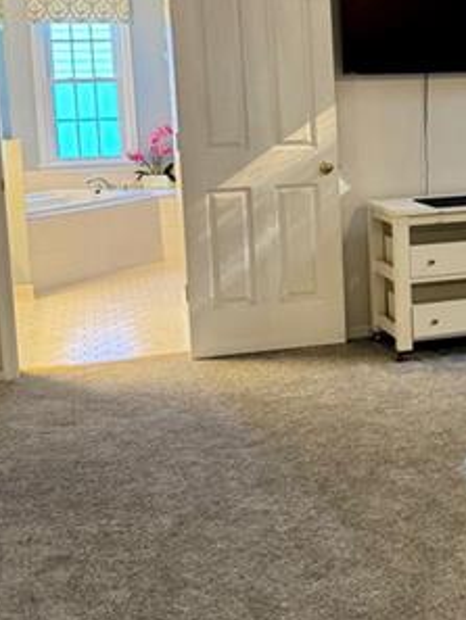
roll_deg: +1.3
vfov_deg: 30.9
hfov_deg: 22.3
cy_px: 194
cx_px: 518
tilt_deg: -6.9
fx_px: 1112
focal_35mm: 62
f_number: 1.78
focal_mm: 6.76
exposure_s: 1/60
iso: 320
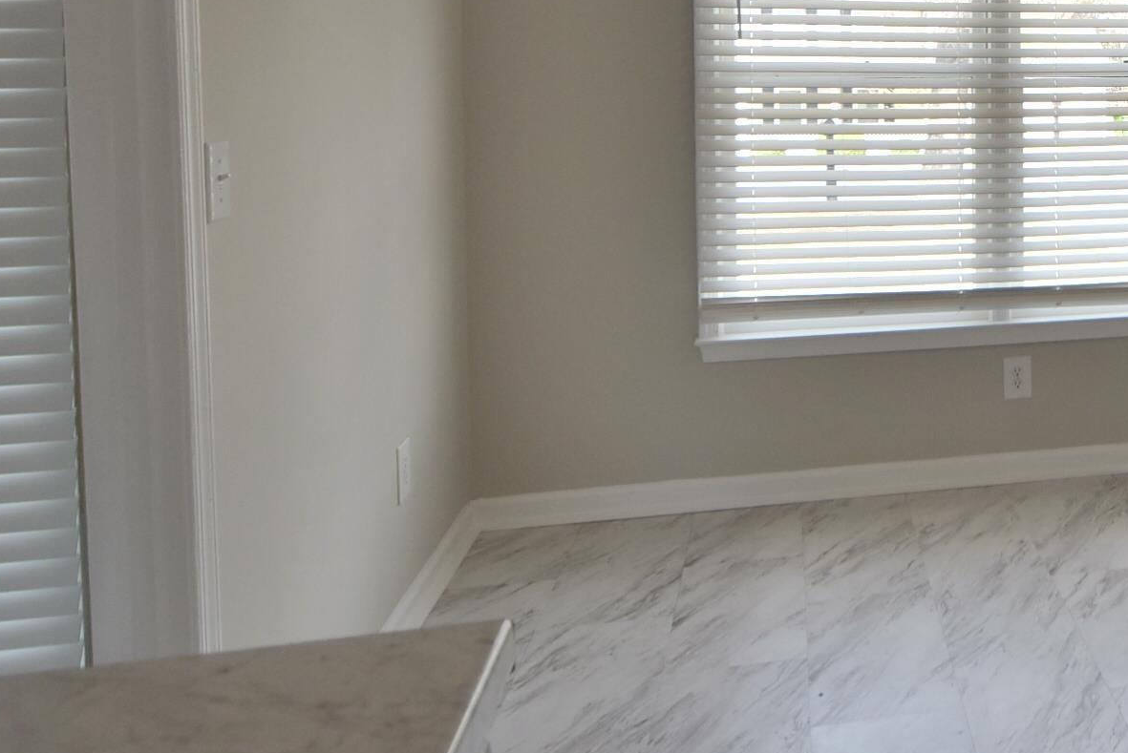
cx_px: 1117
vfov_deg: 33.4
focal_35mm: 38
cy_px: 88
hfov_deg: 43.7
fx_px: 1191
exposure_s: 1/500
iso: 360
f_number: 3.5
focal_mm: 10
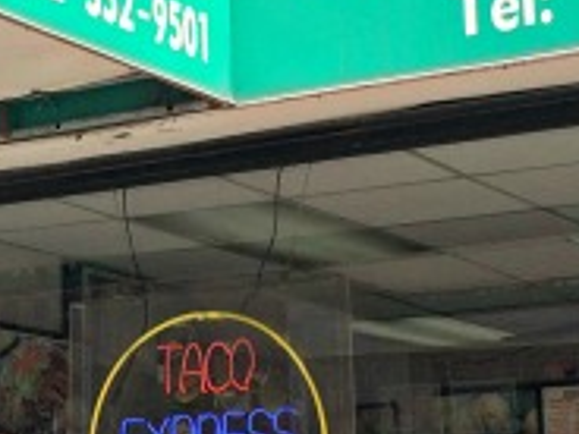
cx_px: 189
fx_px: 2108
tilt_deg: +9.1
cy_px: 248
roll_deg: +0.7
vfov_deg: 11.8
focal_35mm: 126
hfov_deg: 15.6
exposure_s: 1/838
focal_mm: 4.15
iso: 32
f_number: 2.2
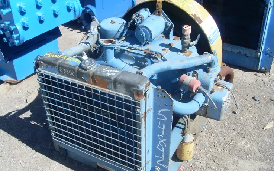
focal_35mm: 41
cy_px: 95
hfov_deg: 48.2
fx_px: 306
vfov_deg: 31.2
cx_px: 136
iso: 80
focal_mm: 6.3
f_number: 7.7
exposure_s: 1/250
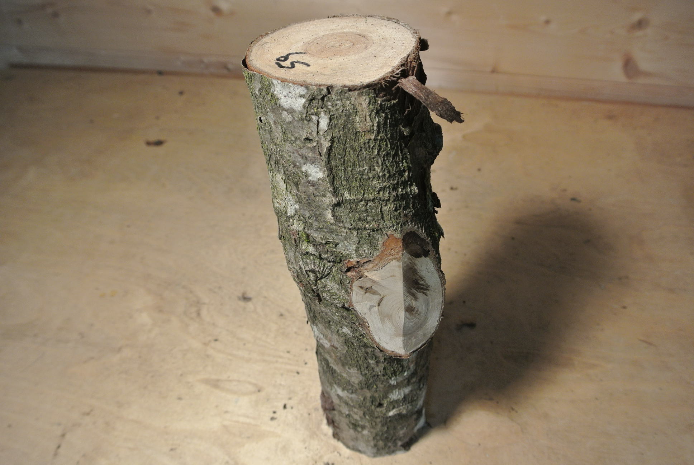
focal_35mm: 30
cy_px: 232
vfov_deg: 43.7
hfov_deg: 61.9
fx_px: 579
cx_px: 347
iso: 450
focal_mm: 11.4
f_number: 3.5
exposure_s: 1/60
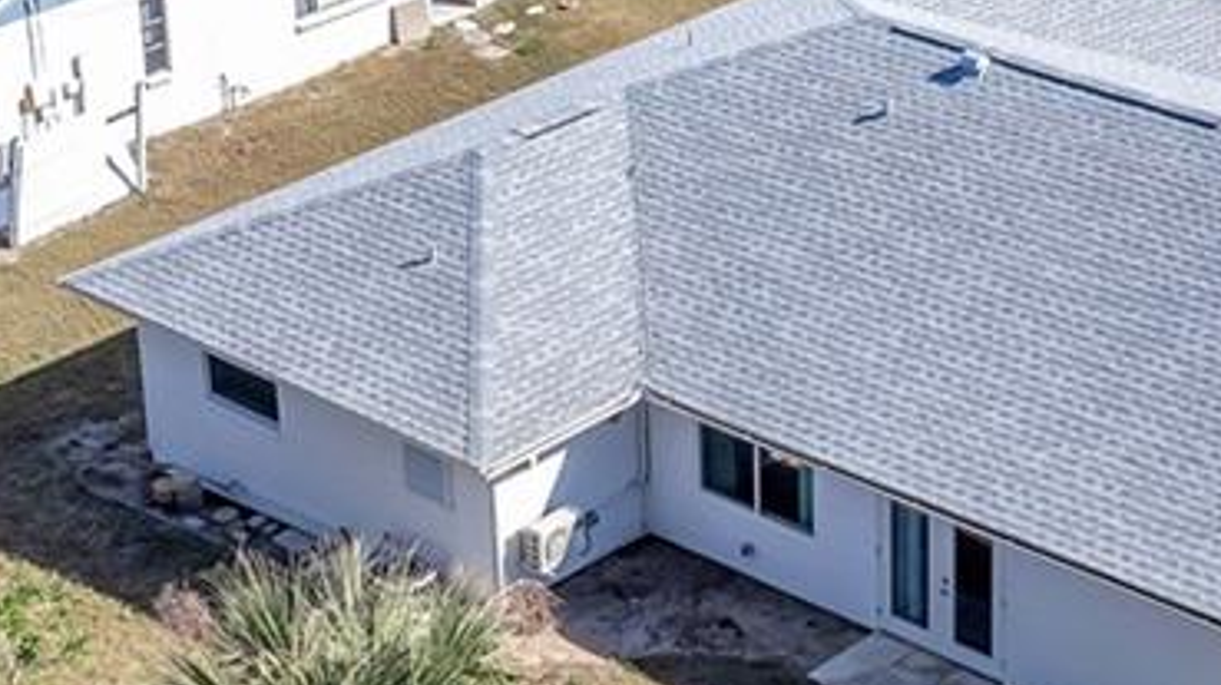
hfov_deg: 21.3
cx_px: 834
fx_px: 3235
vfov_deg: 12.1
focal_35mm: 100
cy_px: 194
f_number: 2.8
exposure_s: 1/1250
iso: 130
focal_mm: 8.38
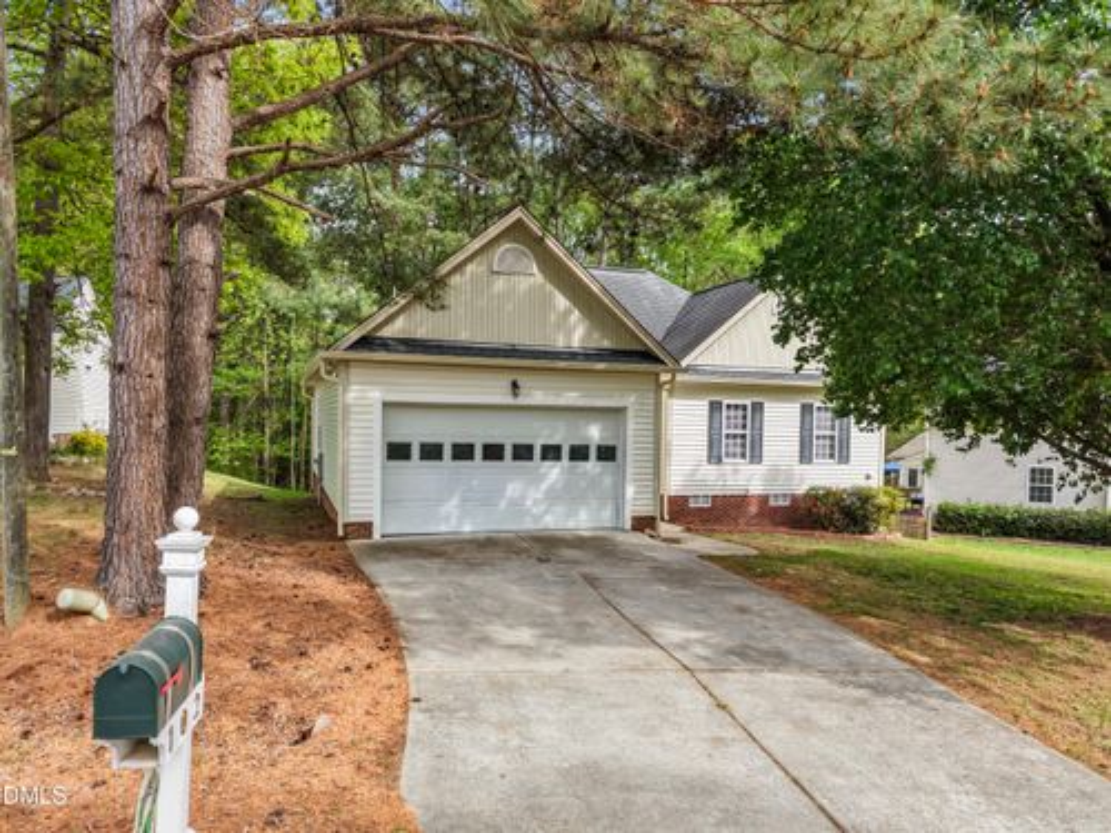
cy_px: 416
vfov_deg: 56.8
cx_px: 556
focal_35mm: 24
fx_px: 770
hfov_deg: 71.6
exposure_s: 1/730
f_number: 1.8
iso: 100
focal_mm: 8.67
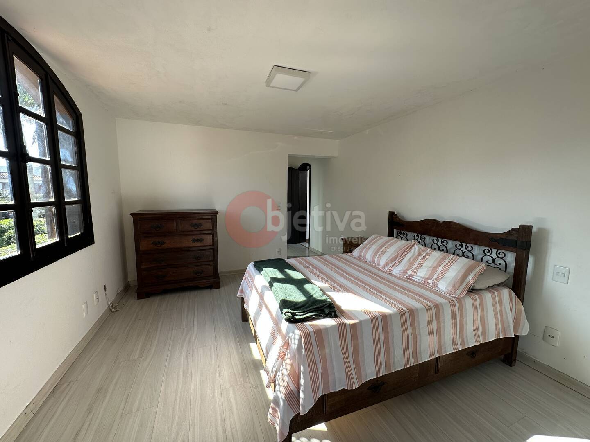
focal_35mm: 14
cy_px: 221
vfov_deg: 85.7
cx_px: 295
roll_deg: -1.2
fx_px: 239
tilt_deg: -6.2
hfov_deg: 102.1
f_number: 2.2
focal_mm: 2.22
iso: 40
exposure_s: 1/102
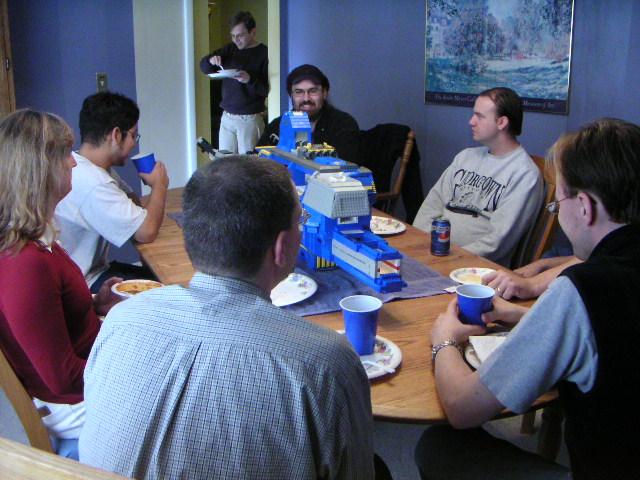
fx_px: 684
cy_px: 240
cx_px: 320
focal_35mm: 37
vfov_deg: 38.7
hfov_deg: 50.1
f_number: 2.8
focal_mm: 4.8
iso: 400
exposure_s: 1/30
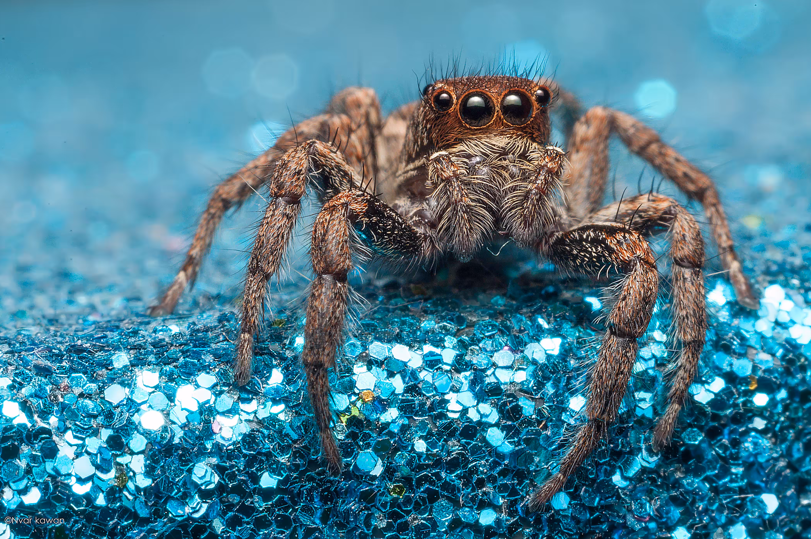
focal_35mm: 77
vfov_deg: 17.7
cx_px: 415
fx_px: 1732
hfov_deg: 26.3
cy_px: 276
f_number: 13
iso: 200
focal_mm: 50
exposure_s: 1/160
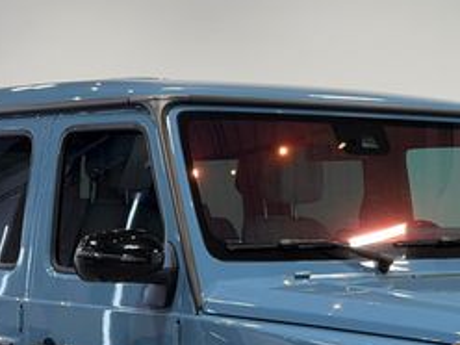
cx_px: 373
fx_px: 1648
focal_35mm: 124
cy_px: 362
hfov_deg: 15.8
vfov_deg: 11.8
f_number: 1.78
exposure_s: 1/152
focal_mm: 6.76
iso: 50
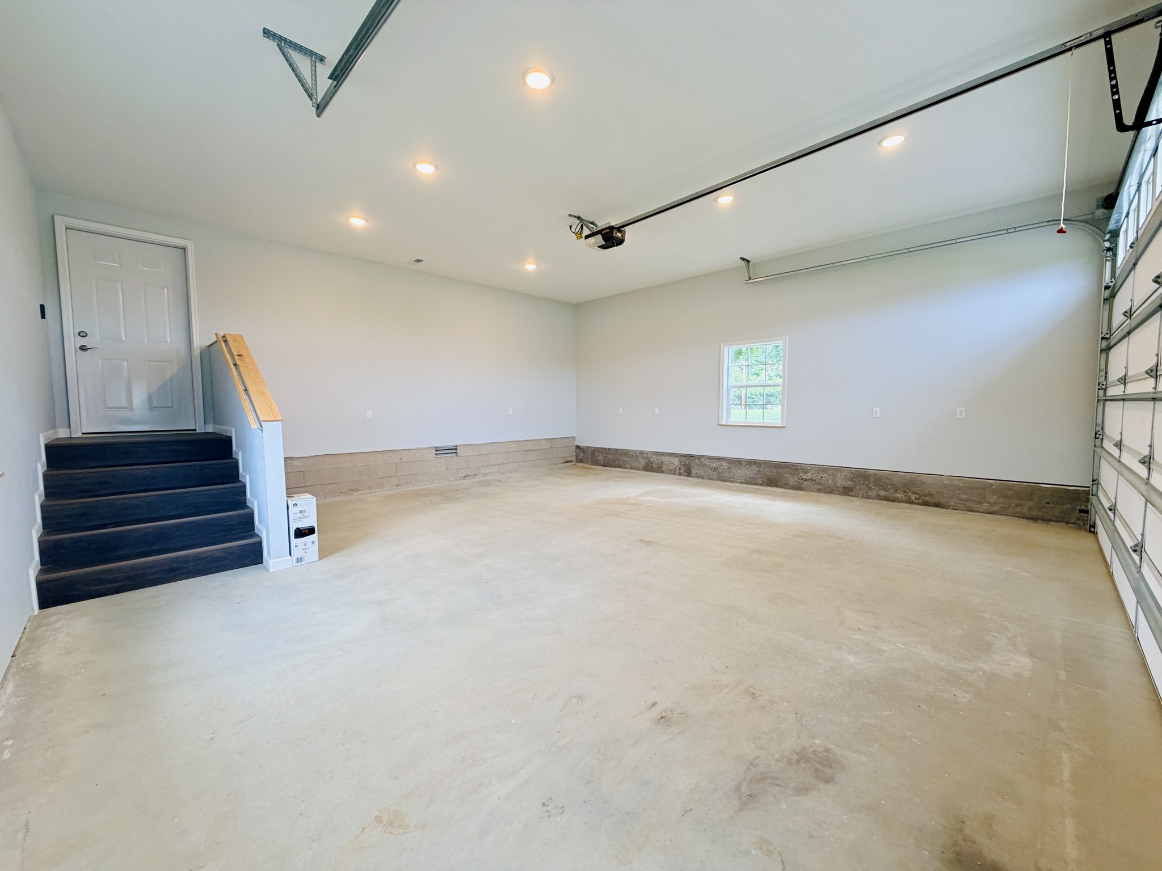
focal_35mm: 14
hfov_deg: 102.1
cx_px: 581
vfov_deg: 85.7
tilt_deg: -3.7
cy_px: 436
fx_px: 470
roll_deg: +0.7
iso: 200
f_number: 2.2
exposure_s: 1/120
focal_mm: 2.22
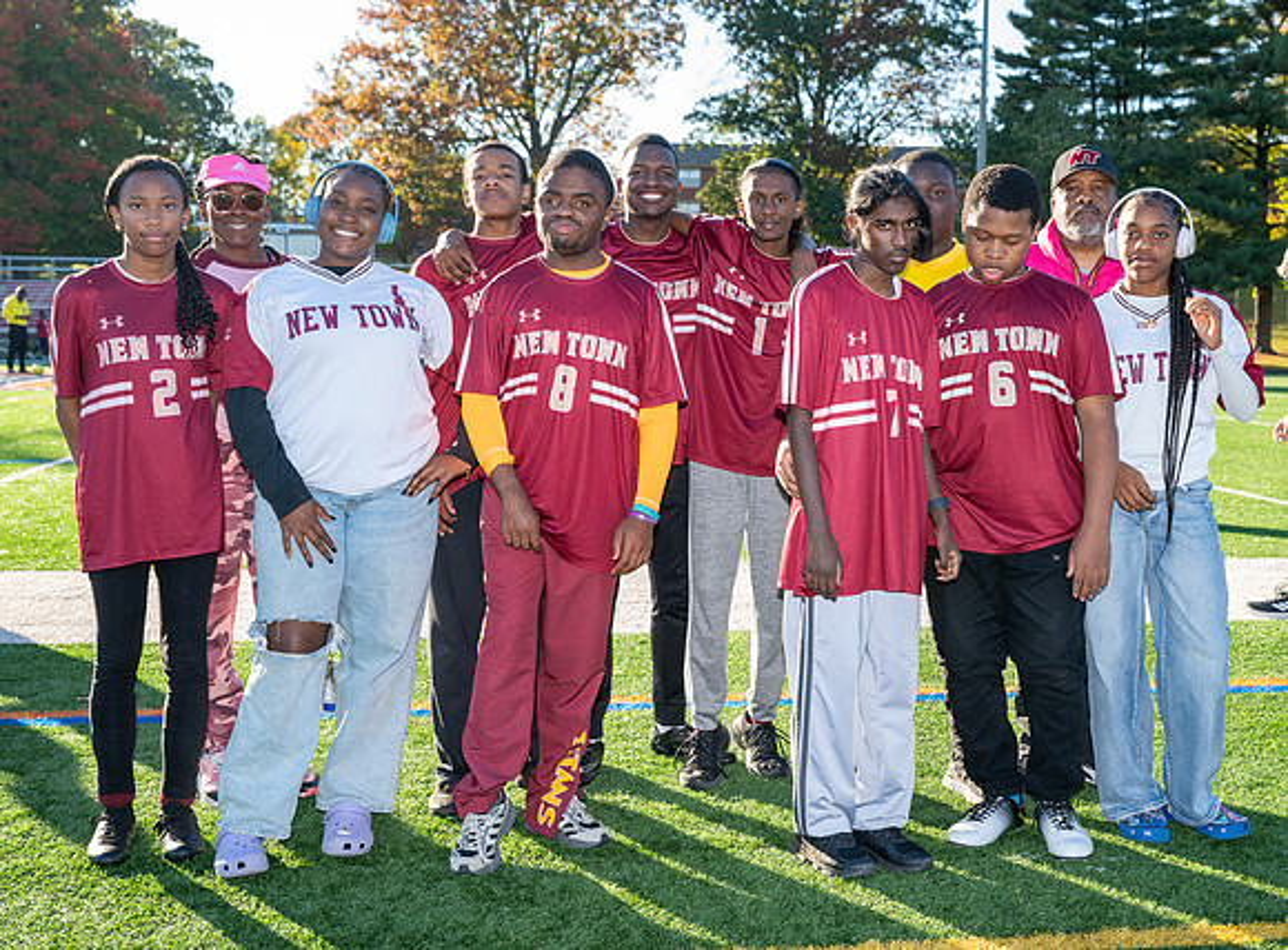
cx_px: 770
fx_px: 1635
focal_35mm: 44
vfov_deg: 32.4
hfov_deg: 42.8
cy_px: 423
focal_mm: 34.5
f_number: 4
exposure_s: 1/200
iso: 100
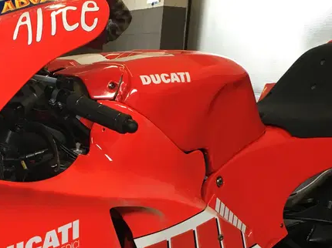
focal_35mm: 81
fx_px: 776
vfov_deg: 17.9
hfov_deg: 23.8
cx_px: 73
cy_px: 230
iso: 50
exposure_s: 1/33
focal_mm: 4.15
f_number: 2.2
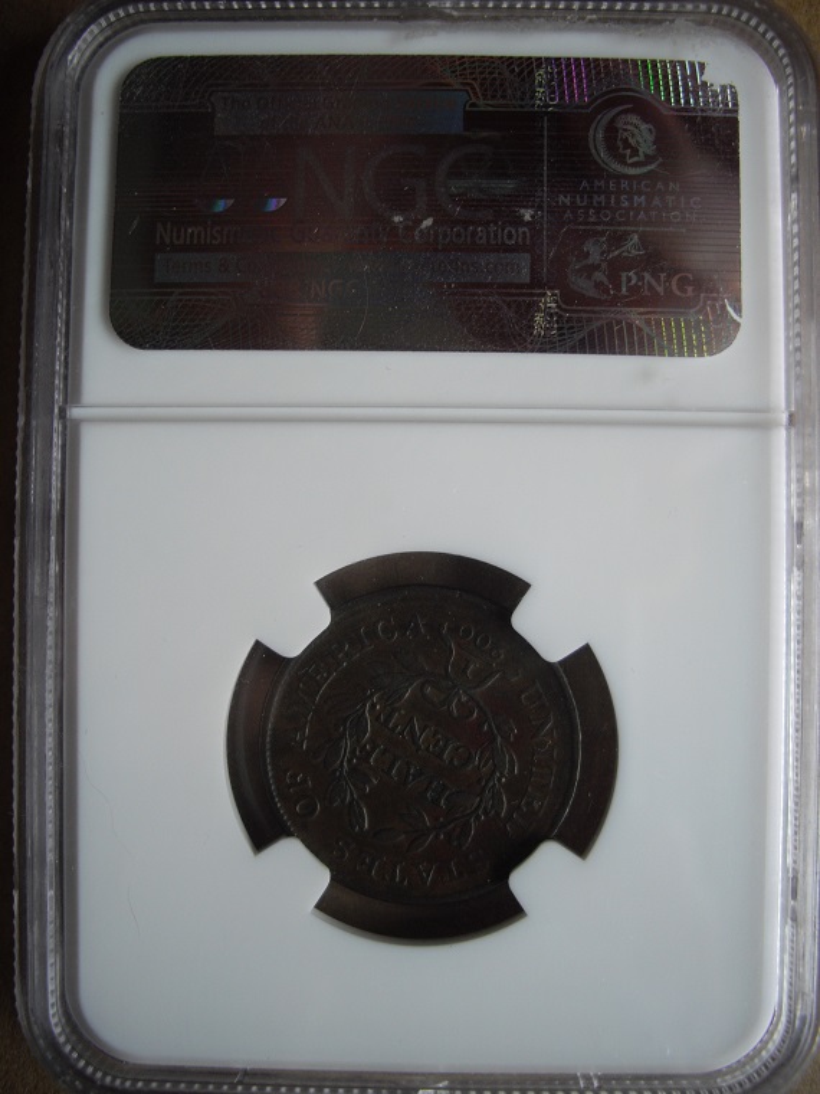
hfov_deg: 37.7
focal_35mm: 38
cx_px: 410
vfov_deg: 49.0
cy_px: 547
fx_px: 1200
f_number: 2.8
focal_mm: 7.9
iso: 100
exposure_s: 1/50
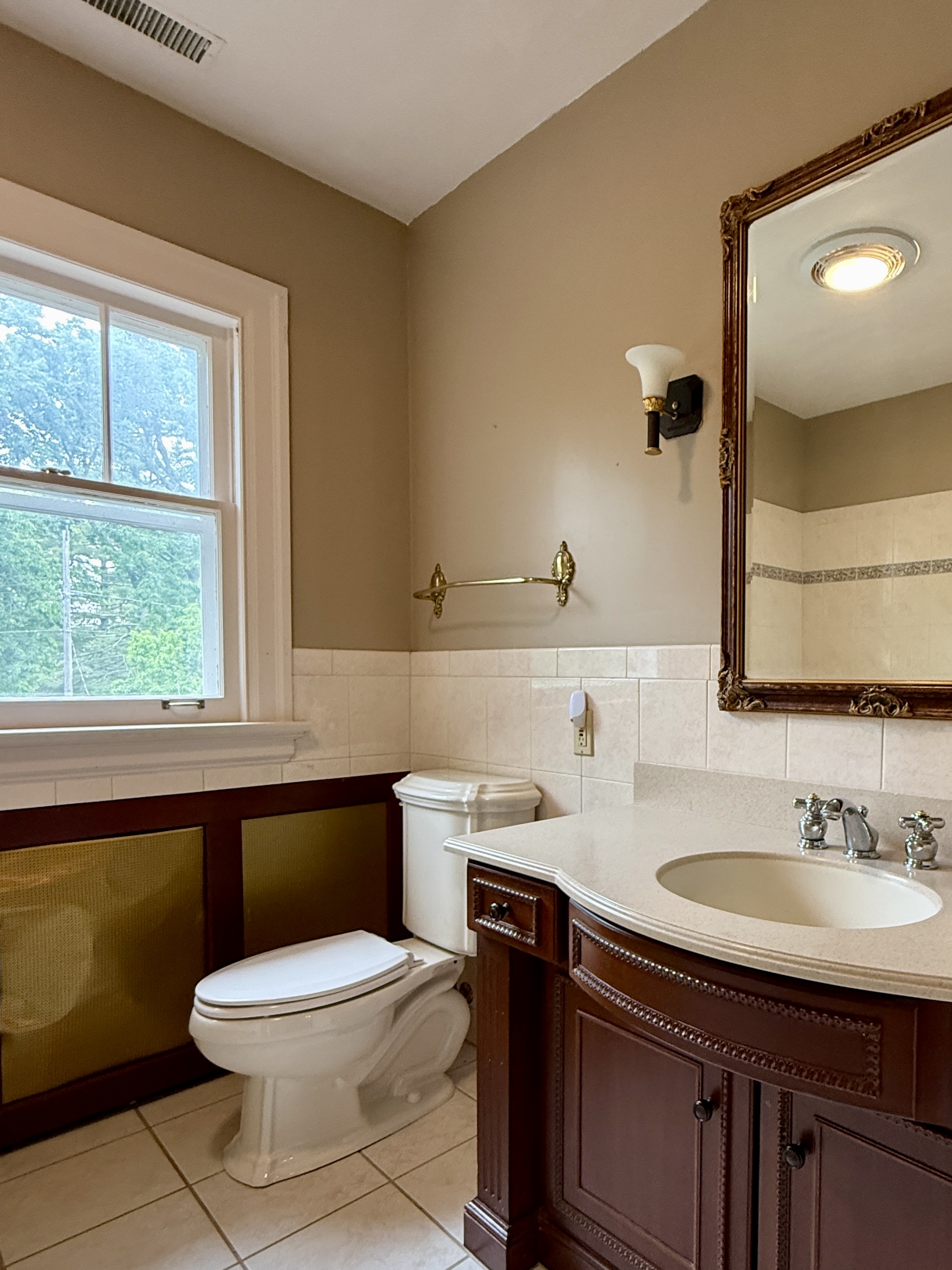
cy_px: 718
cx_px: 657
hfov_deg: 63.8
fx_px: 733
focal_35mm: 20
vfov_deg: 81.3
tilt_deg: -3.1
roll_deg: +0.5
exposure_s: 1/60
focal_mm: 2.22
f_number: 2.2
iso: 250
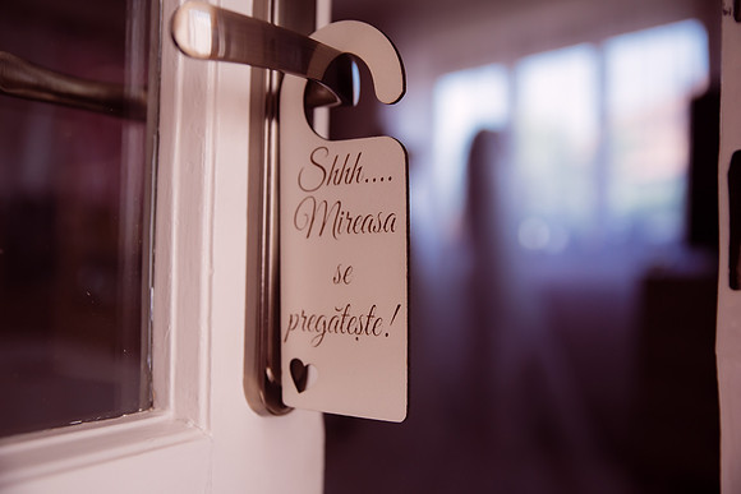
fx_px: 823
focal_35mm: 40
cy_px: 247
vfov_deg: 33.4
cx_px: 370
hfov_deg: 48.4
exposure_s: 1/800
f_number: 2.8
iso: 160
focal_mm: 40
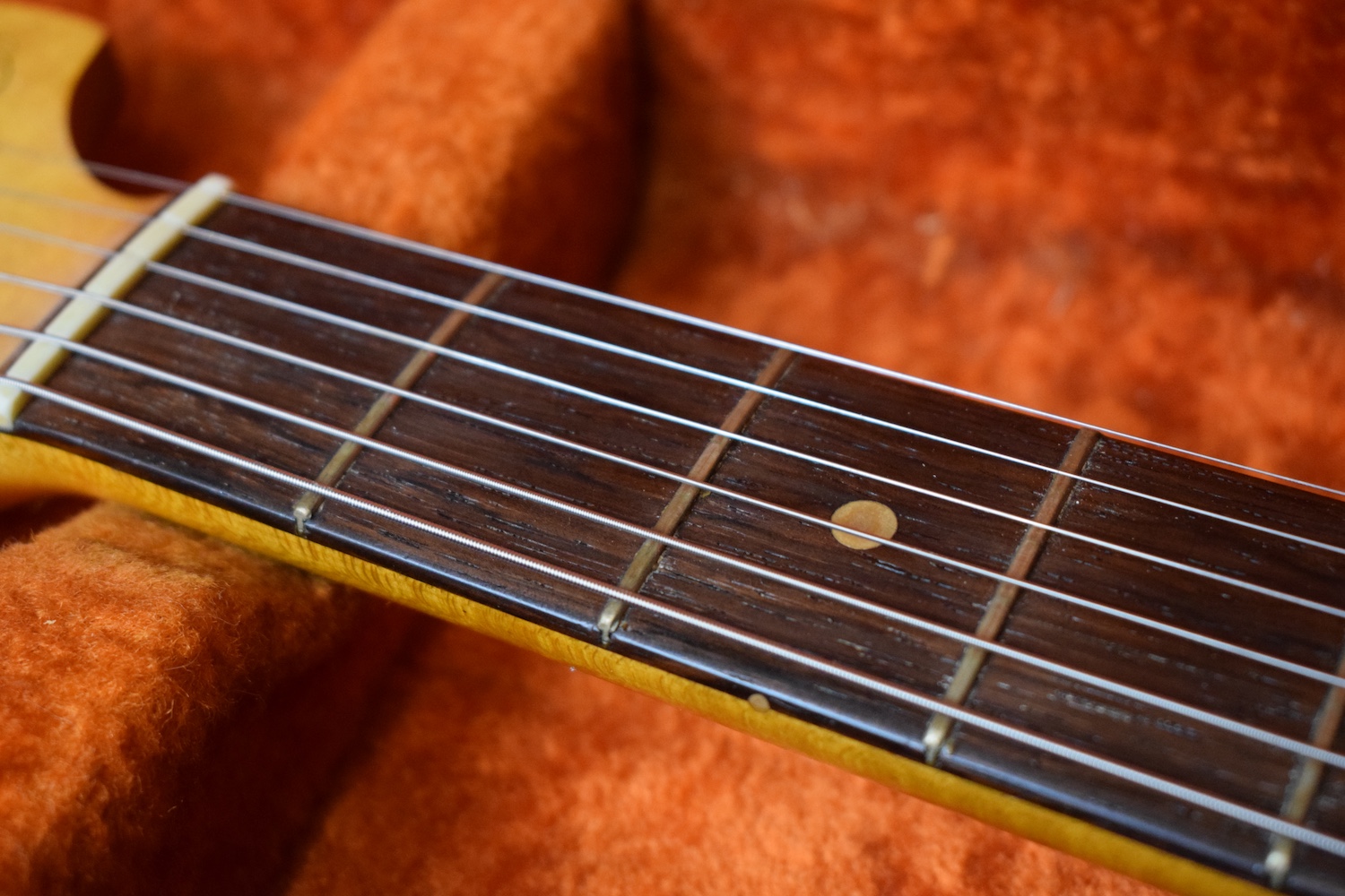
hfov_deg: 35.1
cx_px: 672
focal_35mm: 57
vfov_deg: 23.8
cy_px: 448
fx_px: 2129
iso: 3200
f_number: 4.8
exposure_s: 1/50
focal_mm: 38
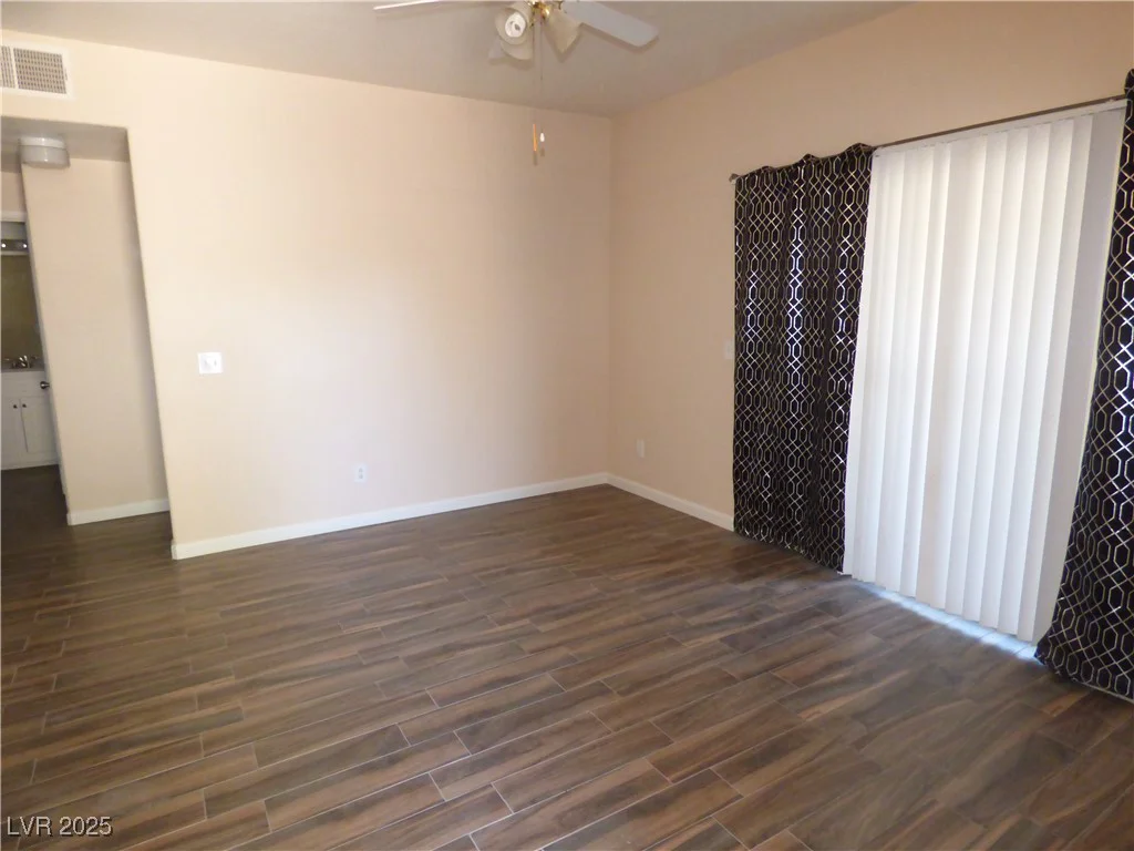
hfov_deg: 81.7
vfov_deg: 66.0
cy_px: 426
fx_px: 655
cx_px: 567
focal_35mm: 20
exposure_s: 1/60
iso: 640
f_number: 2.8
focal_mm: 3.58
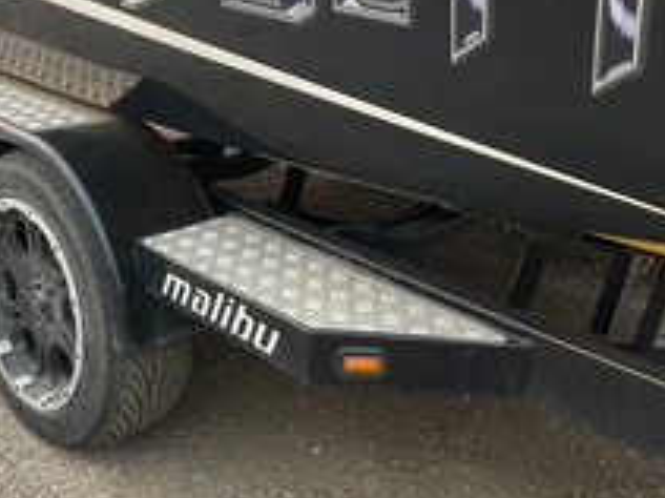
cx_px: 167
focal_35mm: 55
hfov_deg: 34.2
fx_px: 1056
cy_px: 202
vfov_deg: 26.5
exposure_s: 1/227
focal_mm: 3
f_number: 1.8
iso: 25
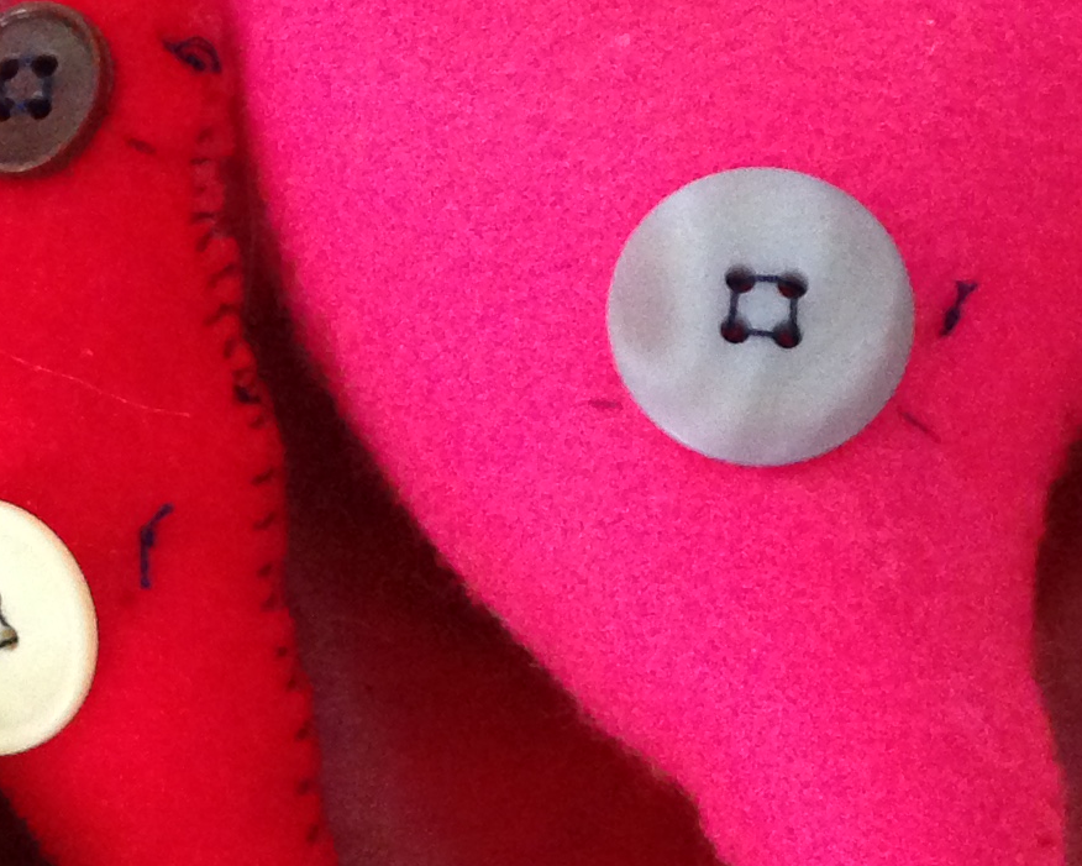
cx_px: 556
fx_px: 3843
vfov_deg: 12.7
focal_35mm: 120
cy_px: 838
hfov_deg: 16.0
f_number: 2.4
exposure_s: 1/20
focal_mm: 4.12
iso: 320
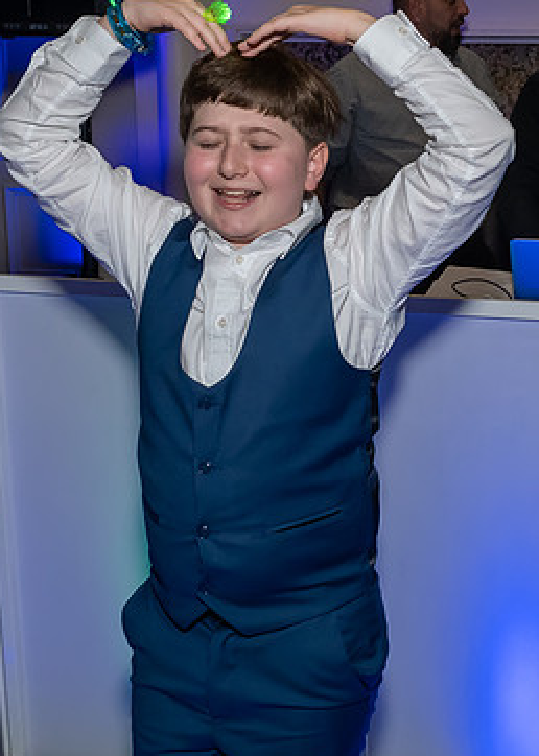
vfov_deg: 32.5
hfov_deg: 23.3
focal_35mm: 60
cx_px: 419
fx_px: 1288
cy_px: 264
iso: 1000
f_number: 7.1
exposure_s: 1/250
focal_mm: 17
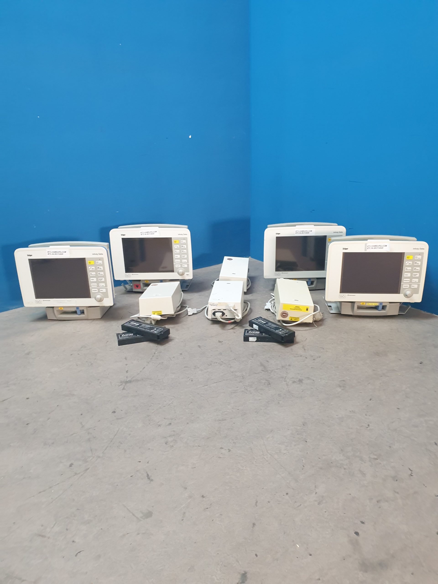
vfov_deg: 67.3
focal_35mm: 26
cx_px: 219
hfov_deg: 53.1
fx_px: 439
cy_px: 292
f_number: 2.4
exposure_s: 1/50
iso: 400
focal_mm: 4.3
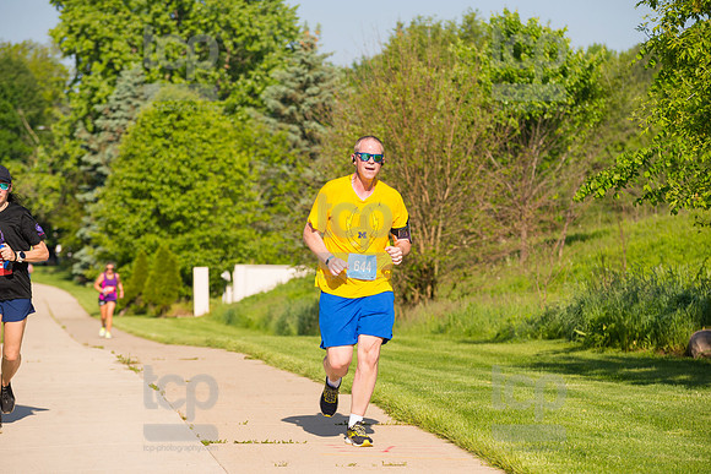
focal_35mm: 145
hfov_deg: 14.2
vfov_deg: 9.5
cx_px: 356
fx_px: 2864
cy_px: 237
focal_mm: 145
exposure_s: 1/2000
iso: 400
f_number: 5.6
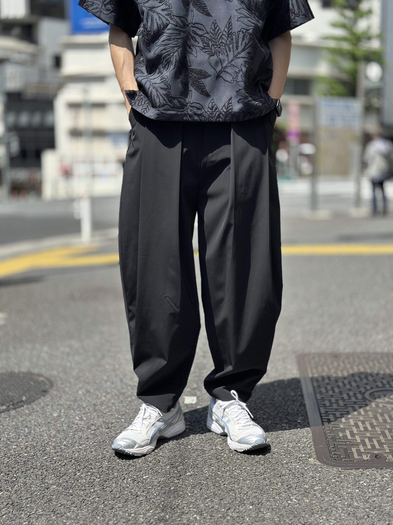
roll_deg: -0.1
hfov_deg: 30.3
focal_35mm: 48
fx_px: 727
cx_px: 196
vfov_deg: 39.7
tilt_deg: -5.8
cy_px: 262
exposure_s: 1/2890
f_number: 1.78
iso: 80
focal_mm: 6.86
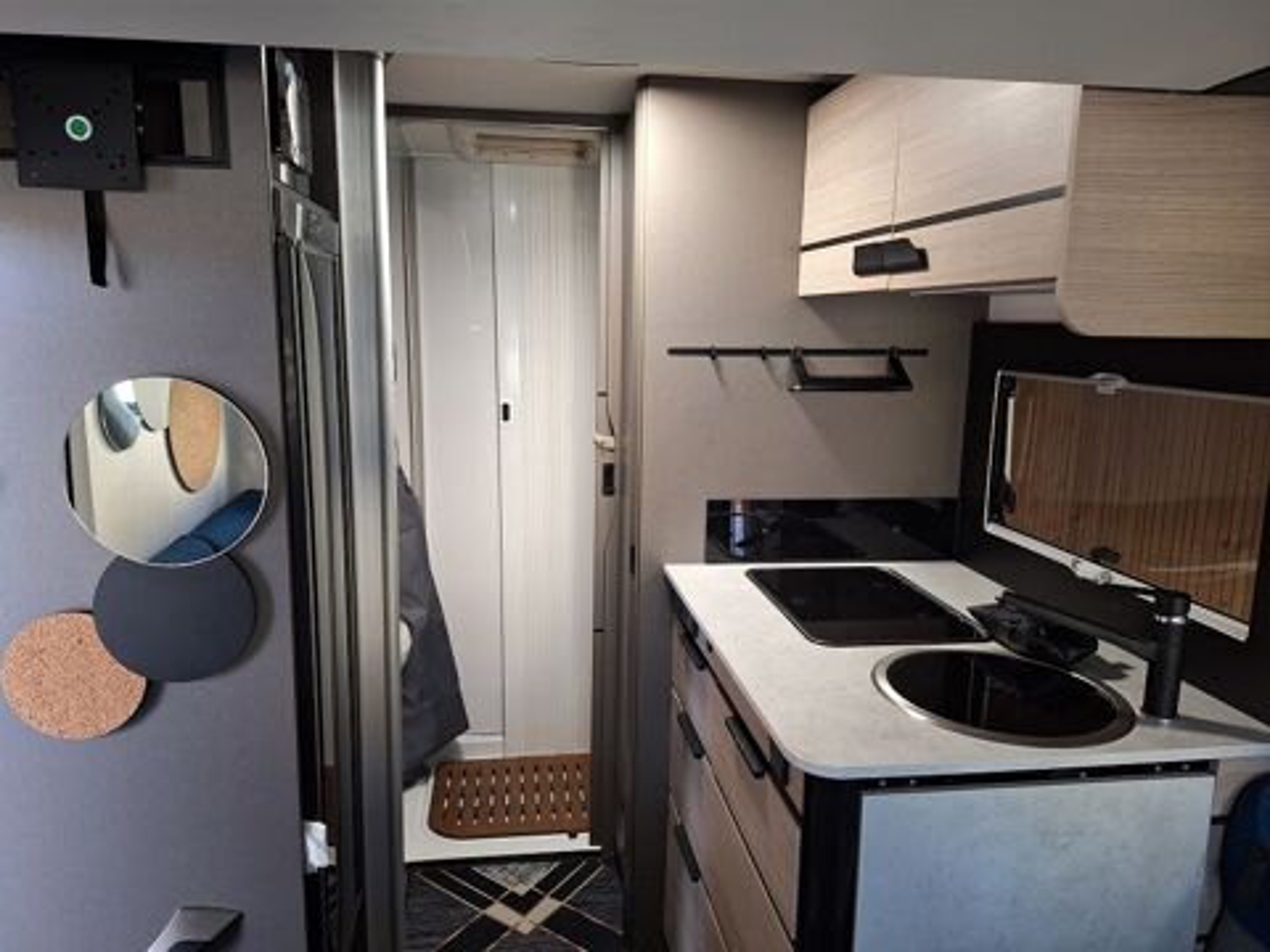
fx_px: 844
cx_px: 635
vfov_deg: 58.9
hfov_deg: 73.9
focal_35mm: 23
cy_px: 476
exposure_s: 1/33
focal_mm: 5.54
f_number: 1.8
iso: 320
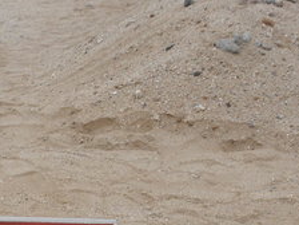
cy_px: 380
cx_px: -44
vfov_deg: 14.4
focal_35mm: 93
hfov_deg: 20.0
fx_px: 803
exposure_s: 1/60
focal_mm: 4.6
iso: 64
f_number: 4.5
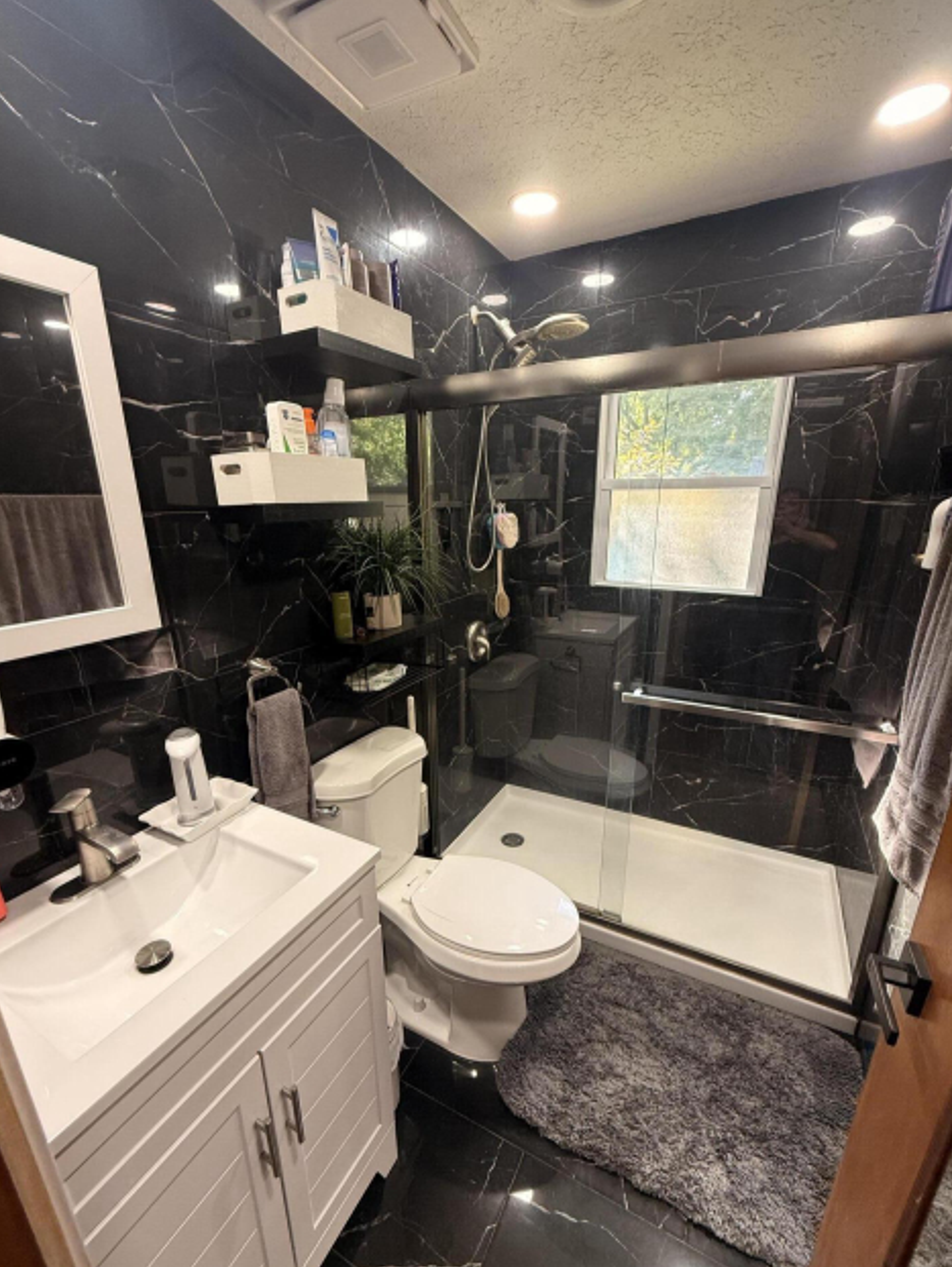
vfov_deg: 98.0
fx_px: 550
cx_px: 471
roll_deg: +1.1
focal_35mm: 15
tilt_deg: -16.6
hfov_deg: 81.8
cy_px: 673
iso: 250
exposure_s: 1/99
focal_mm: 2.22
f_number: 2.2
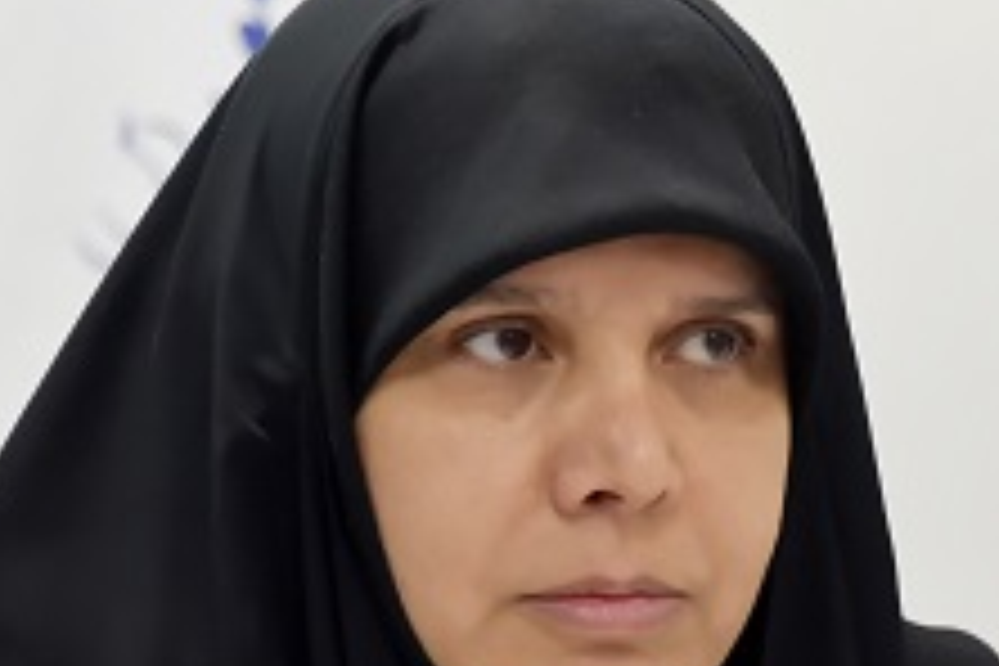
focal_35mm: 898
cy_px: 574
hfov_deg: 2.3
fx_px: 24918
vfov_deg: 1.5
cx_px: 684
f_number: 5.6
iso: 4000
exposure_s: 1/125
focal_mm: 300
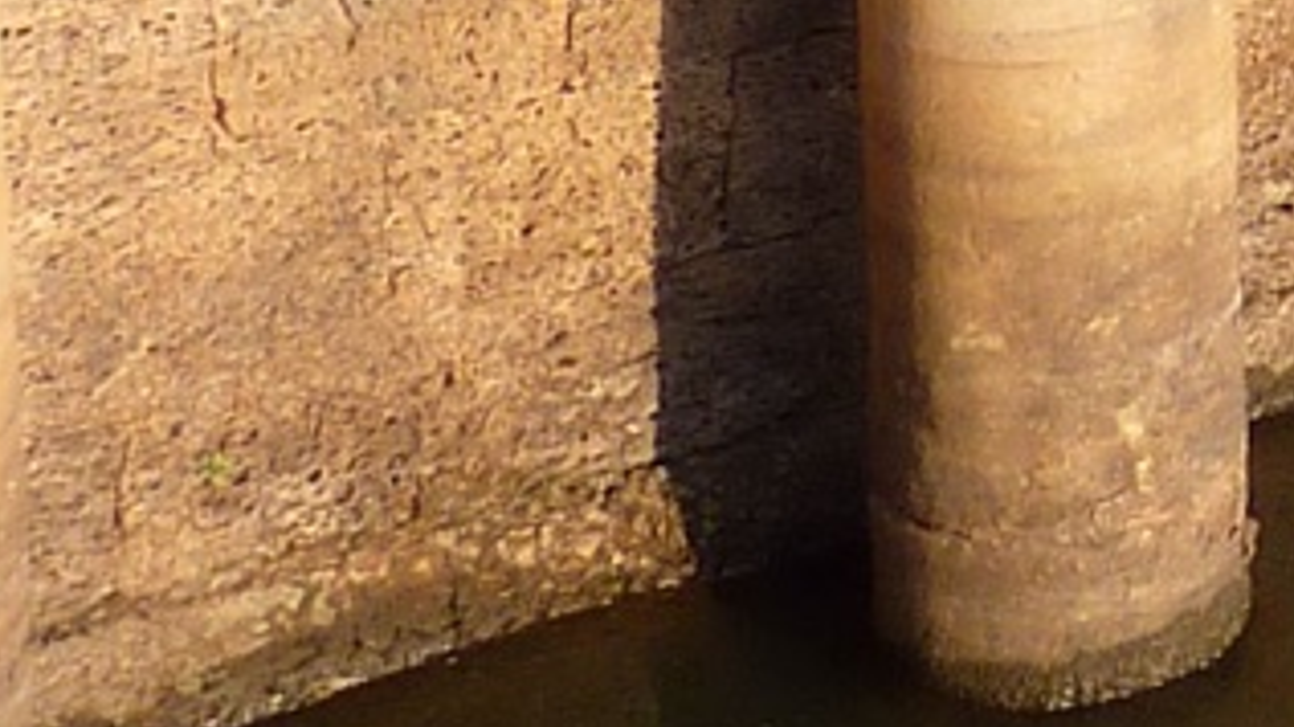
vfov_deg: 5.8
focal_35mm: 198
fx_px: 6791
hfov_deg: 9.7
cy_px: -1307
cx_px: 3013
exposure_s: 1/200
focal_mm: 5
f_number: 4
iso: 80
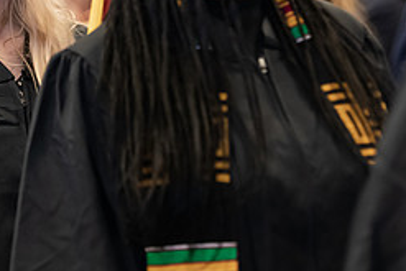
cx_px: 87
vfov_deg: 5.3
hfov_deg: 8.0
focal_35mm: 258
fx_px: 2911
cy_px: 12
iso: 2000
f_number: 3.2
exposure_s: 1/200
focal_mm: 110
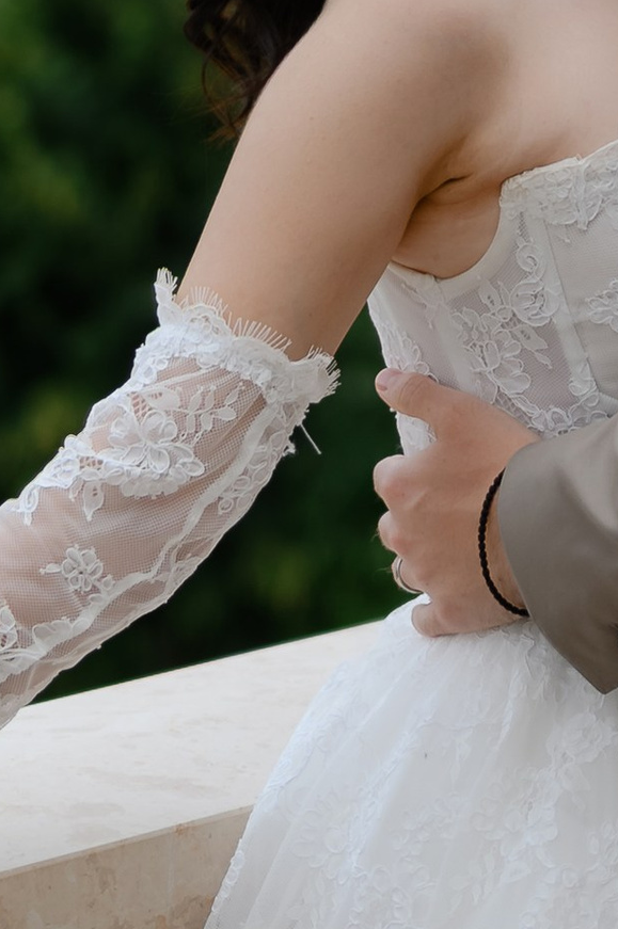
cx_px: 570
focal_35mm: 221
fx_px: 5702
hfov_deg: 6.2
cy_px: -261
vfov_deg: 9.2
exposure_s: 1/1000
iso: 100
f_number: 2
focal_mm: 50
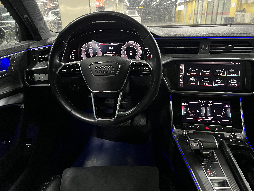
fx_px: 191
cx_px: 127
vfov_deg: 53.1
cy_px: 96
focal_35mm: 26
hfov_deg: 67.3
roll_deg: +3.0
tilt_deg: -24.0
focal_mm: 5.7
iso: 500
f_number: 1.5
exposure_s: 1/25
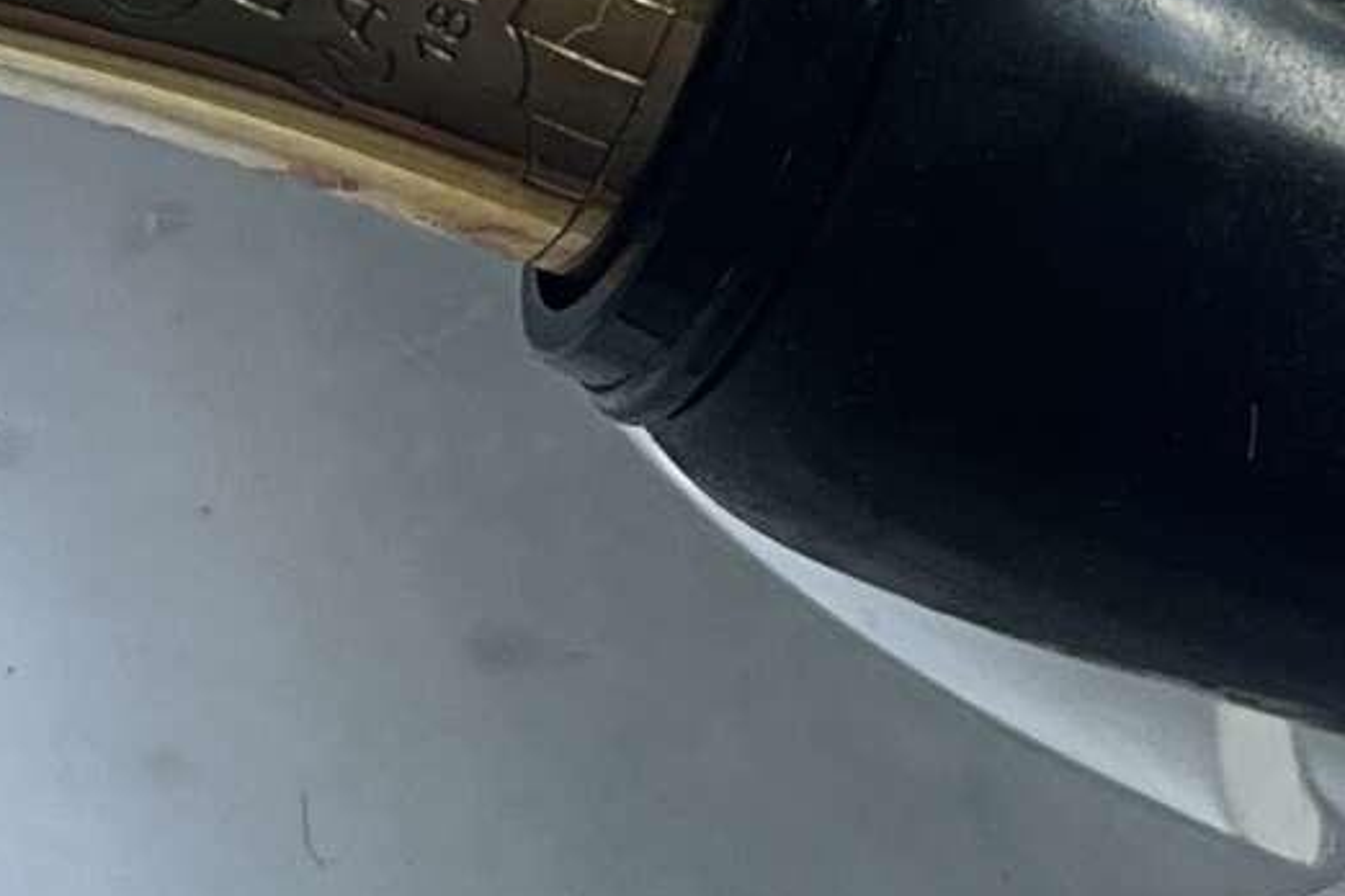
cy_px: 206
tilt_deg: -59.9
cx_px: 729
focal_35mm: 148
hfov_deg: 13.9
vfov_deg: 9.3
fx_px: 5529
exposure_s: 1/122
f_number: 1.8
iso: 20
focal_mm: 3
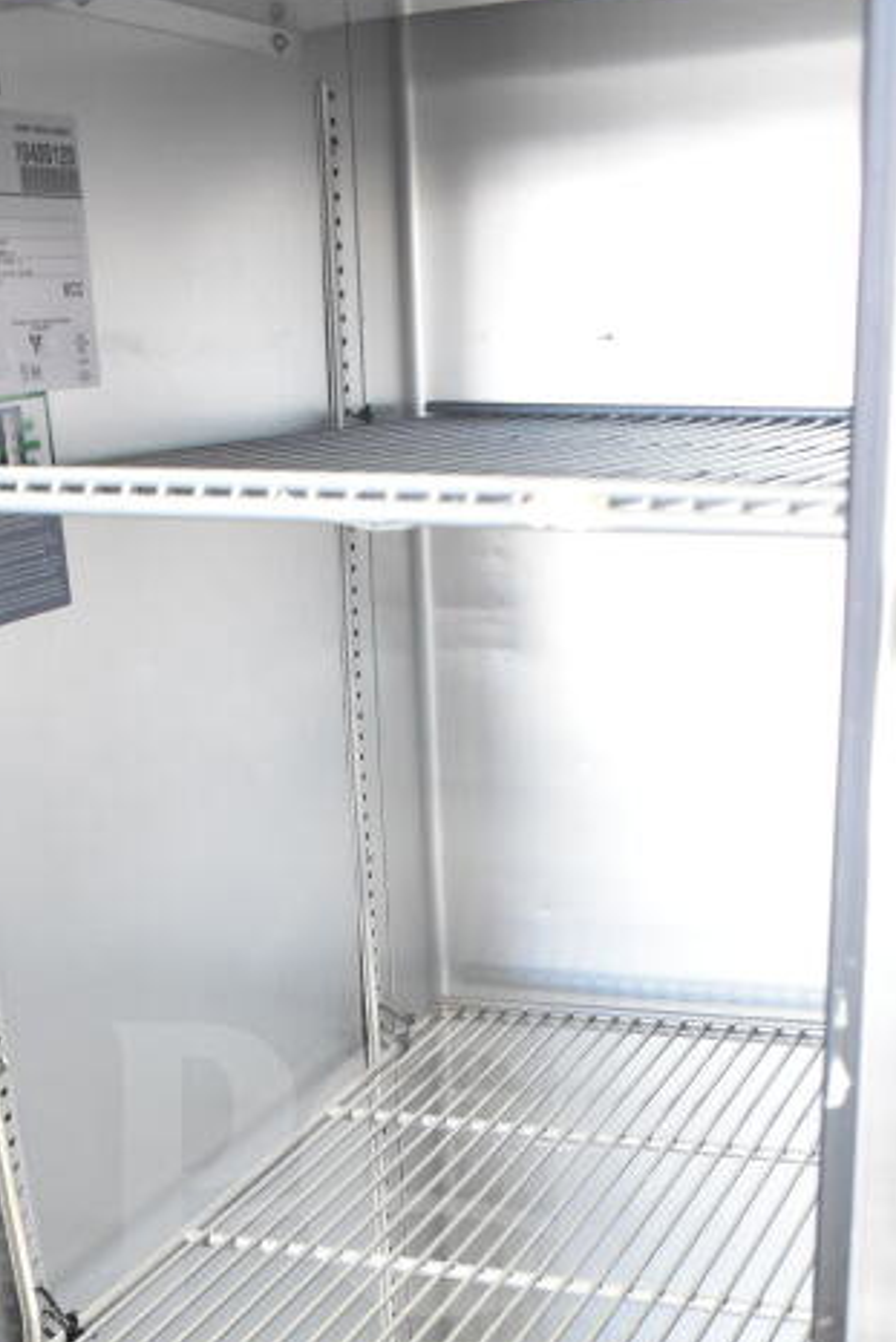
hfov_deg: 25.5
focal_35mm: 53
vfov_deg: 35.0
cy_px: 1250
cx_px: 369
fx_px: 1977
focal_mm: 18
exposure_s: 1/60
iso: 1600
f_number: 4
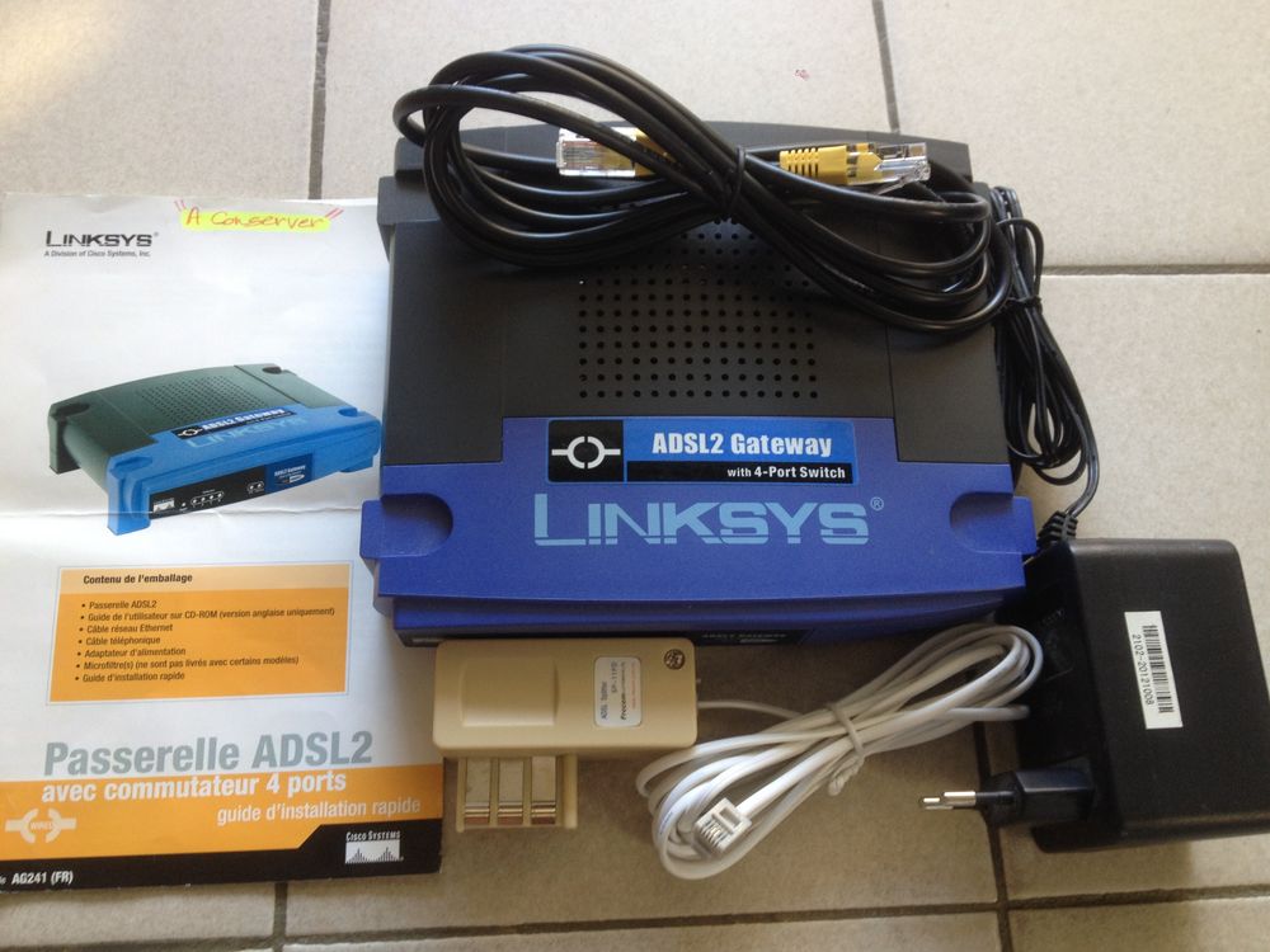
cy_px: 476
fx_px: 1284
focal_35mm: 35
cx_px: 635
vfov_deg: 40.7
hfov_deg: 52.6
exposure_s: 1/20
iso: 50
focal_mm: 4.28
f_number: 2.4
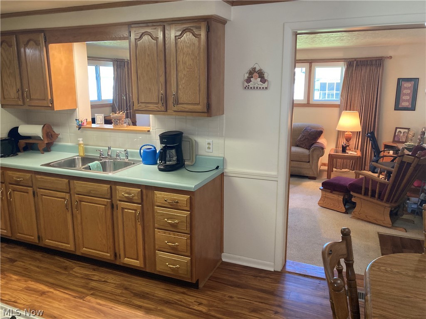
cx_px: 213
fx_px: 345
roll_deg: -0.2
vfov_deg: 49.7
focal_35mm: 28
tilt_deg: -12.1
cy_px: 160
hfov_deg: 63.4
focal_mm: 3.99
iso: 200
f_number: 1.8
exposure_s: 1/60
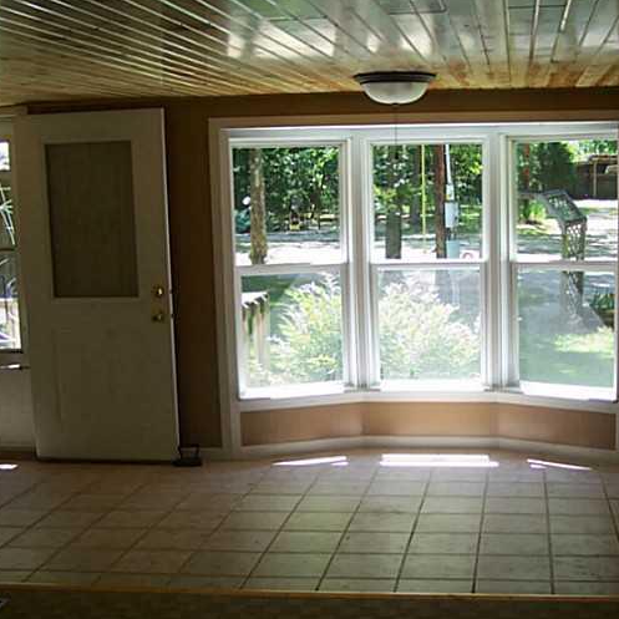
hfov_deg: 31.5
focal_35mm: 54
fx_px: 1092
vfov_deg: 31.6
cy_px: 368
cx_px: 389
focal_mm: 6.3
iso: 80
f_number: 2.8
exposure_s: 1/60
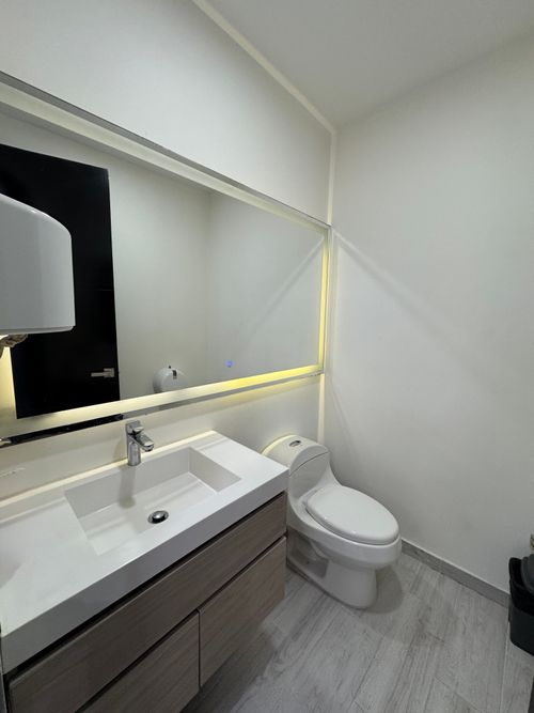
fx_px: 288
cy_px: 356
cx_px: 267
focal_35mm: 14
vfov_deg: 102.1
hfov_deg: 85.7
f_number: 2.2
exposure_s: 1/120
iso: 200
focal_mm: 2.22
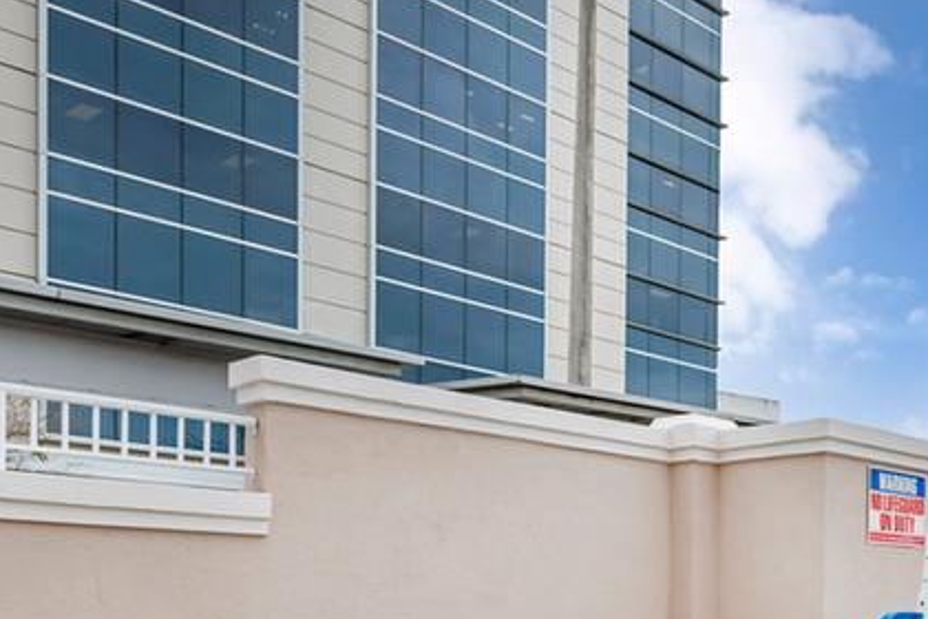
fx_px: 1160
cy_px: 638
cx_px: 826
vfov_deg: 27.9
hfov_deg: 40.5
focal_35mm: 45
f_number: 11
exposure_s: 1/250
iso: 400
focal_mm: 20
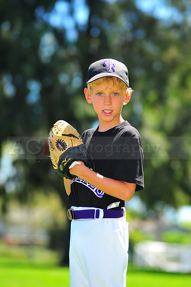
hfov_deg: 7.6
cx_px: 96
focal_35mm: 180
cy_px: 144
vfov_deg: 11.4
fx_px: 1434
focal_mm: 180
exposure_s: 1/500
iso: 200
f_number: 5
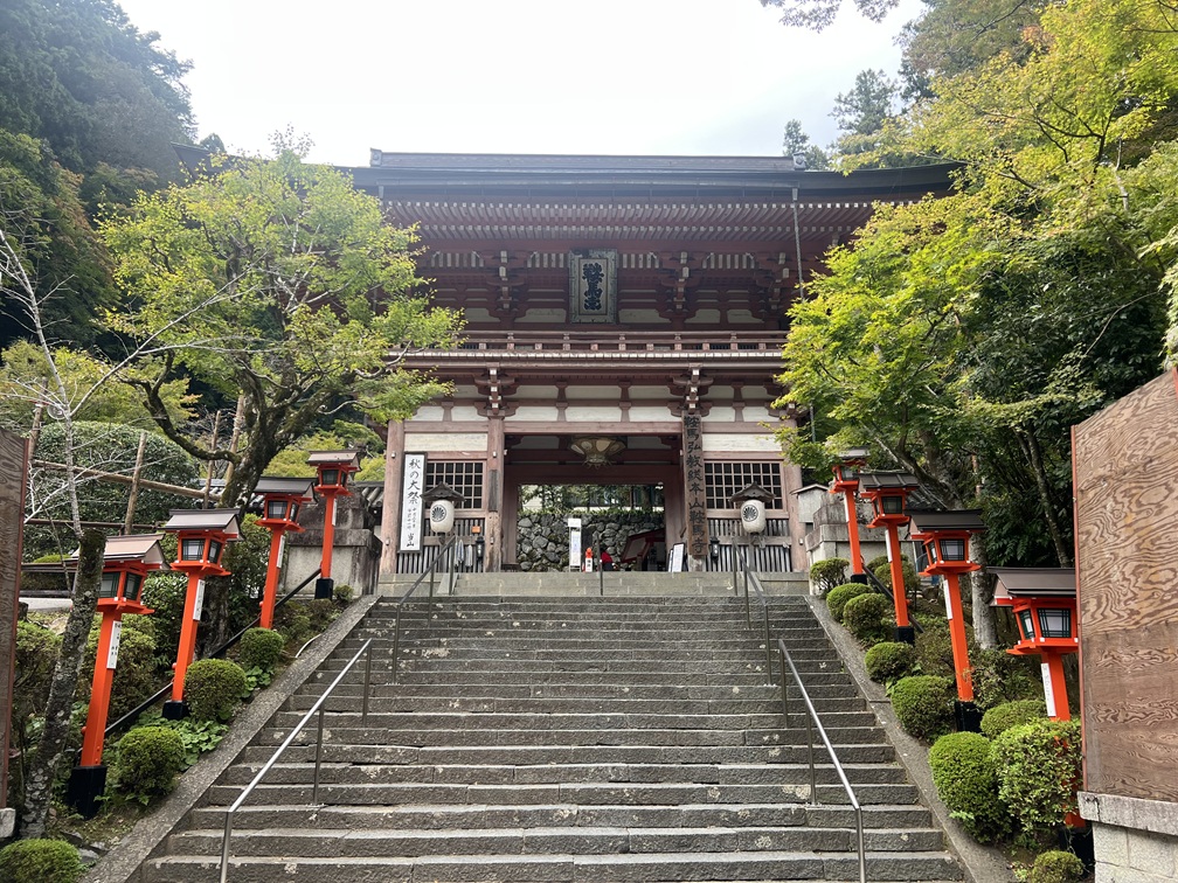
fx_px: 885
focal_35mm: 26
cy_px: 442
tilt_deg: +18.1
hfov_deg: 67.3
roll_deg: +0.7
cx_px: 589
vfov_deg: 53.1
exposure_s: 1/374
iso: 50
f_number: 1.5
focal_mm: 5.7
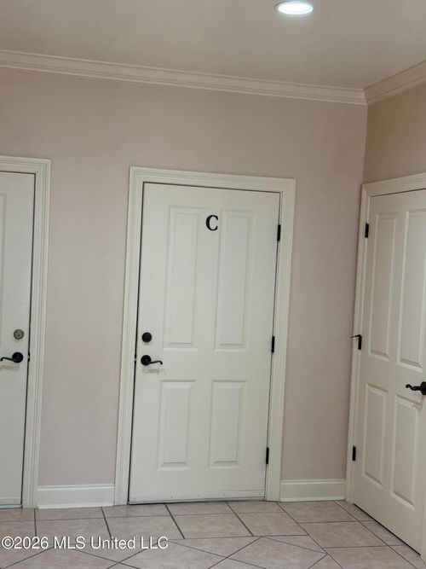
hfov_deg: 30.3
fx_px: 788
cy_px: 284
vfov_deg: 39.7
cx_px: 213
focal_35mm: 48
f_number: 1.78
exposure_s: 1/60
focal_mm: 6.76
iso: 160
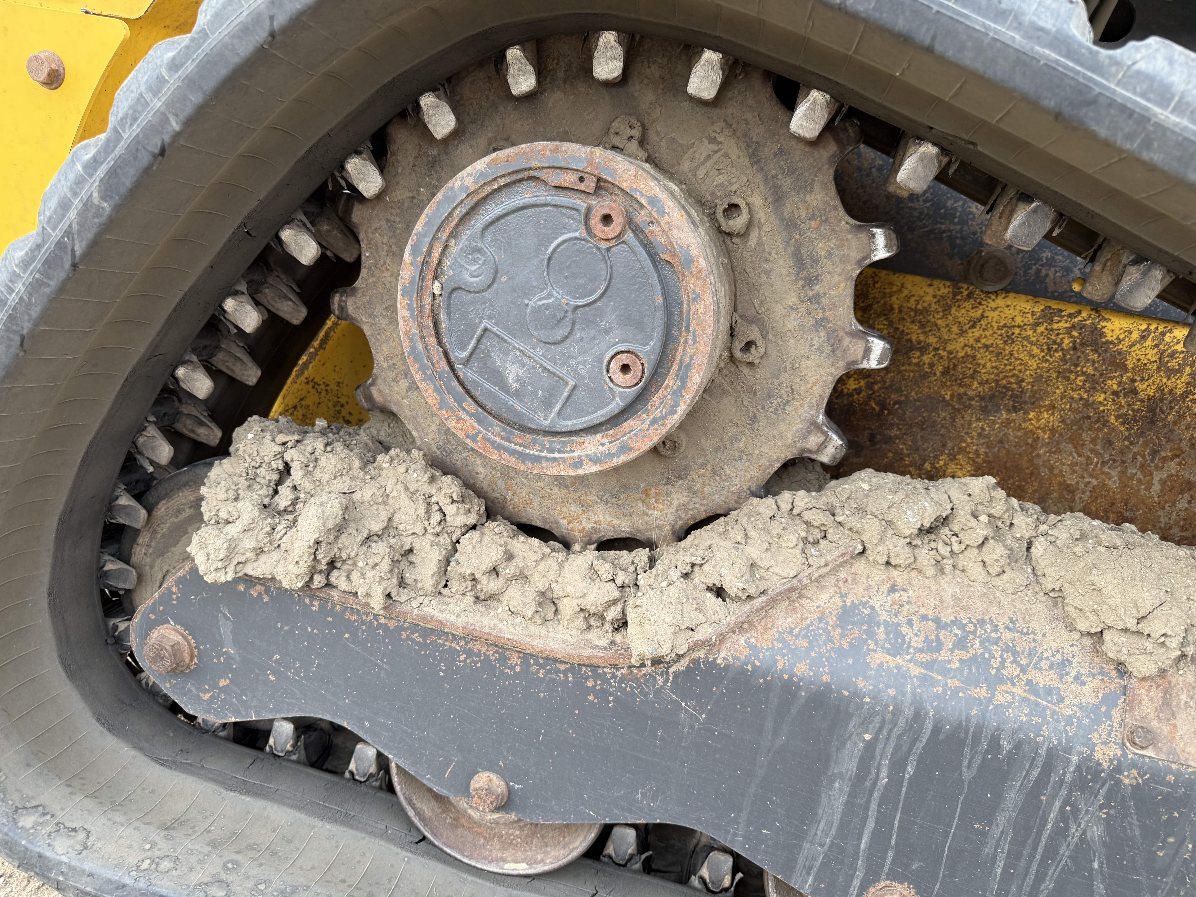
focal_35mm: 24
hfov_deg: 71.6
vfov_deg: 56.8
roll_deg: -10.6
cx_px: 598
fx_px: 829
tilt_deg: -18.6
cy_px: 448
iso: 80
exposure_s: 1/121
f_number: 1.78
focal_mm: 6.76
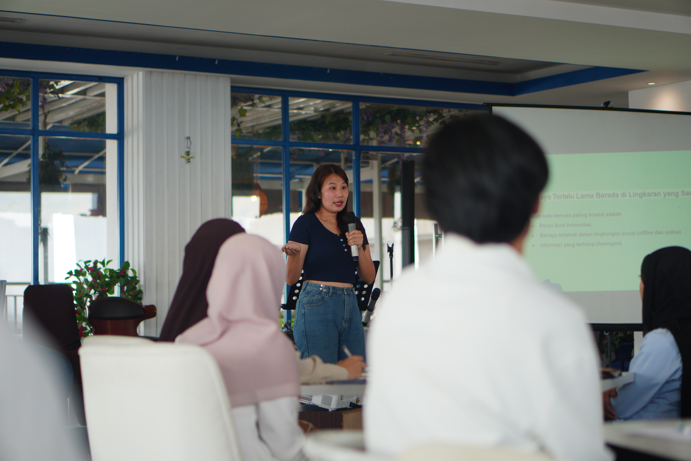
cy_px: 230
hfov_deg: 27.0
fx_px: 1439
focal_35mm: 75
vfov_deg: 18.2
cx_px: 346
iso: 160
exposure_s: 1/400
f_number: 1.8
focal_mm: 50
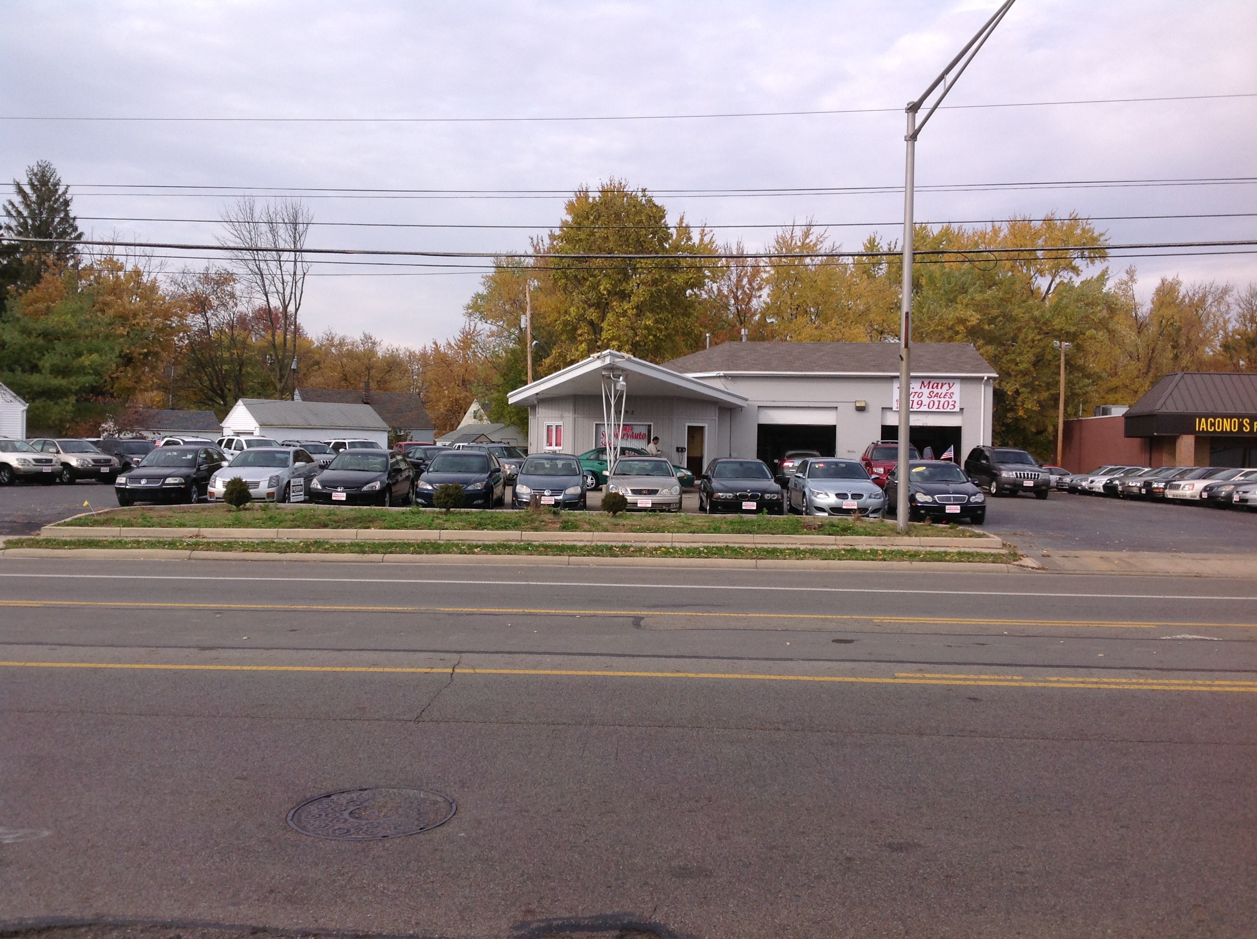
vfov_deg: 40.6
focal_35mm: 35
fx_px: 1269
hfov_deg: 52.7
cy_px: 470
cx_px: 628
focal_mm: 4.28
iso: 50
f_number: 2.4
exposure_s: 1/1120
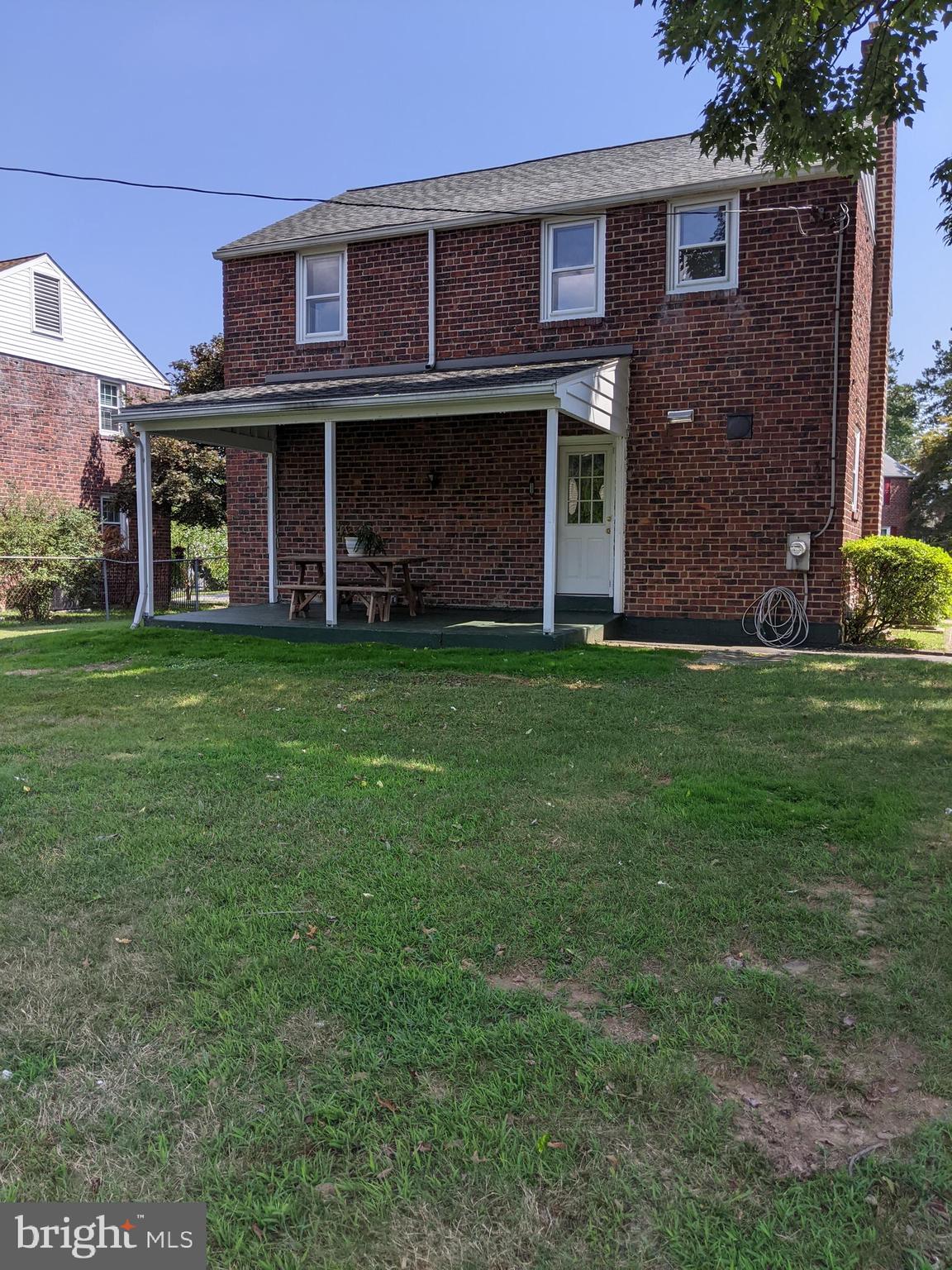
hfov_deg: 51.4
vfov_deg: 65.3
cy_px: 635
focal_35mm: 27
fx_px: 990
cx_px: 476
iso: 42
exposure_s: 1/1565
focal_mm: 4.44
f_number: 1.8
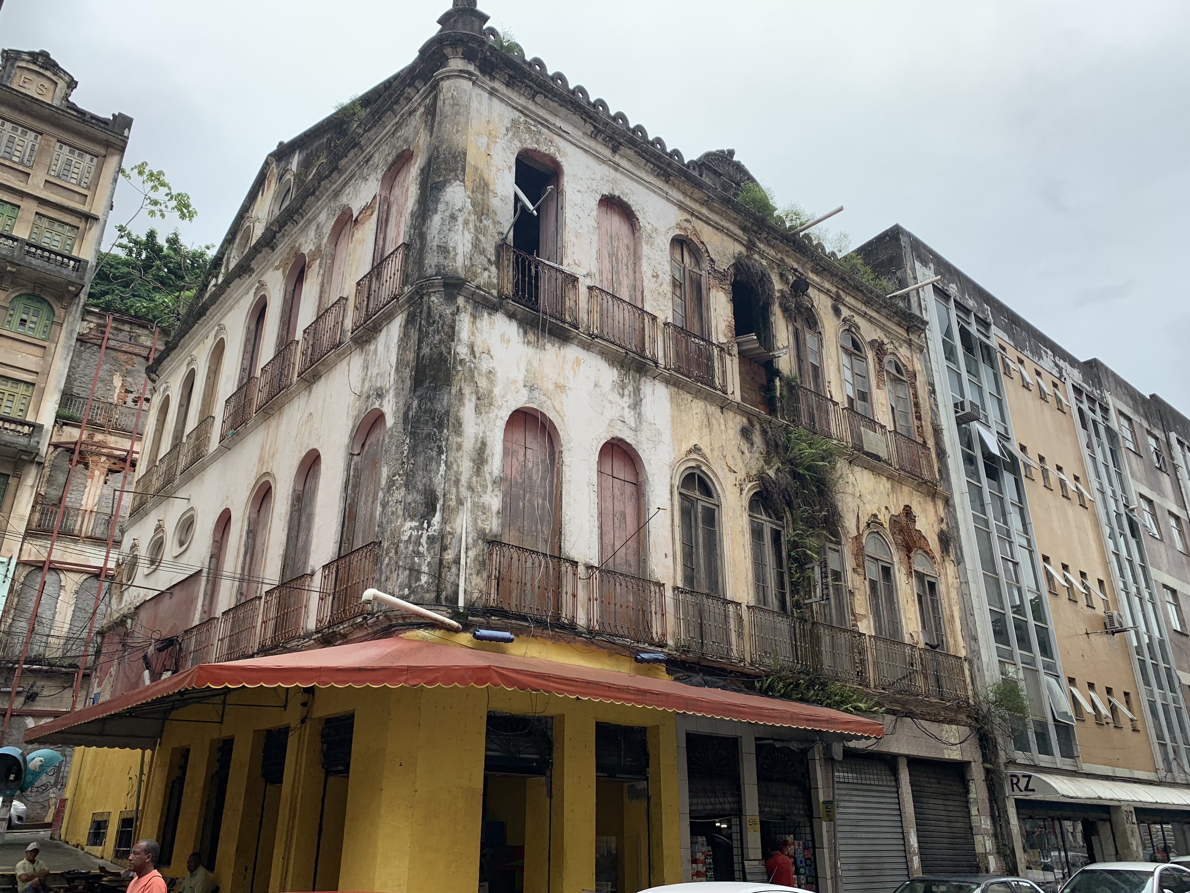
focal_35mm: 26
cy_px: 446
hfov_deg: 67.3
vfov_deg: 53.1
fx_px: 894
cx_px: 595
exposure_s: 1/321
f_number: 1.8
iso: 25
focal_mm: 4.25
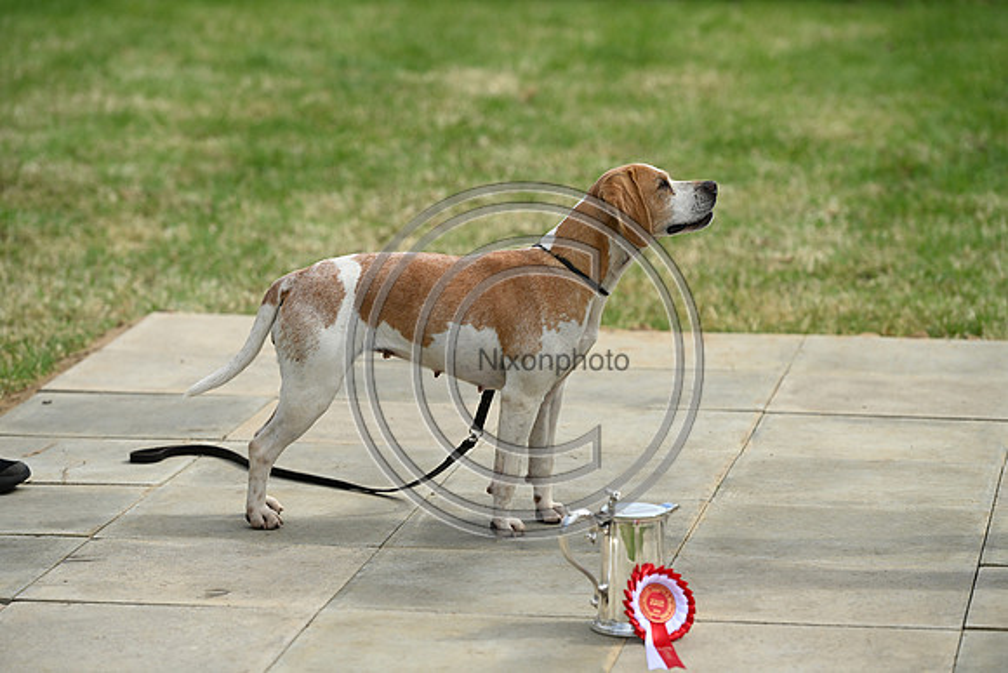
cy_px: 336
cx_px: 504
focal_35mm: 150
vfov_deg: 9.2
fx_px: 4201
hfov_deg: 13.7
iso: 125
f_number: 4.5
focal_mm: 150
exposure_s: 1/1000
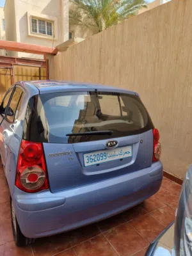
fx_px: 177
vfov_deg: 71.6
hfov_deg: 56.8
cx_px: 96
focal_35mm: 24
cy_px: 128
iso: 50
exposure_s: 1/278
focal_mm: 6.7
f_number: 1.8
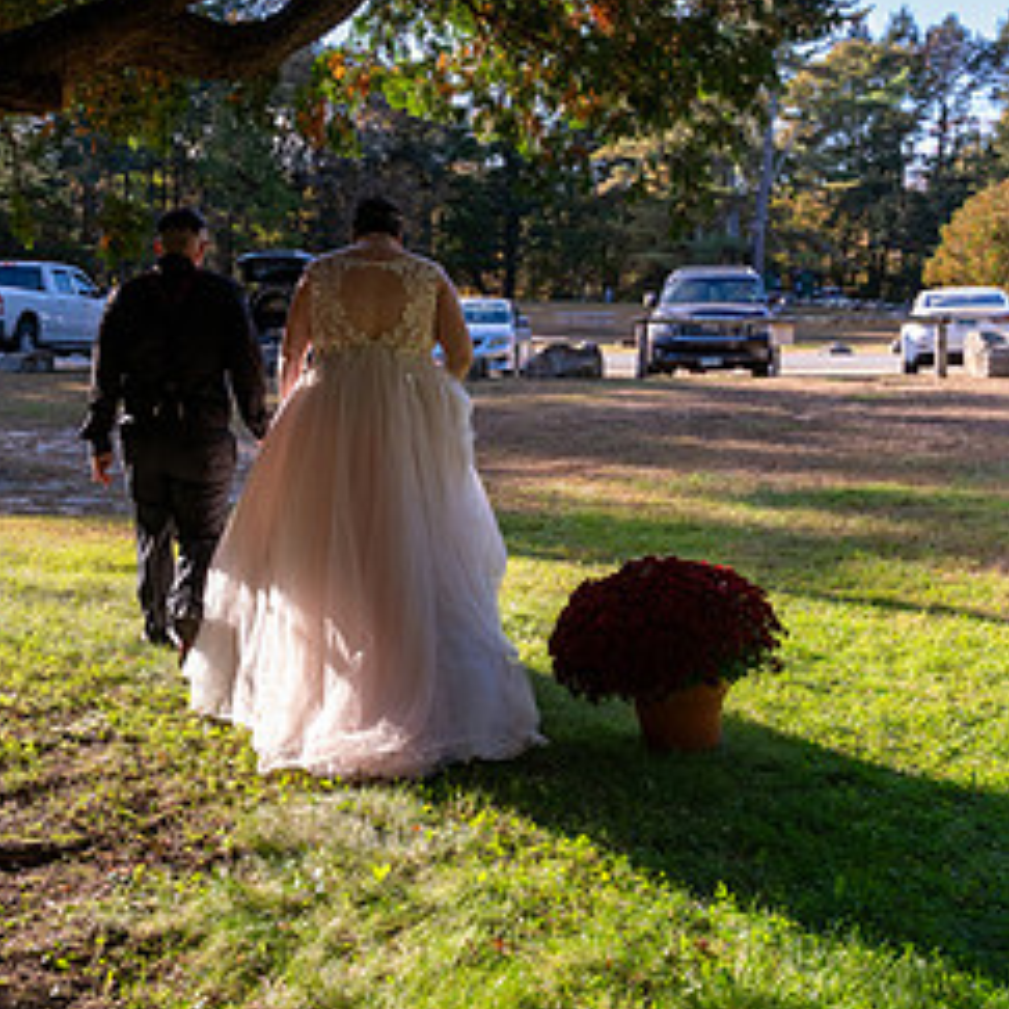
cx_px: 392
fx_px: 1451
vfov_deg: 38.3
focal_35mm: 44
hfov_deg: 38.2
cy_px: 440
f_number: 4
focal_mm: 28
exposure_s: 1/8000
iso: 3200
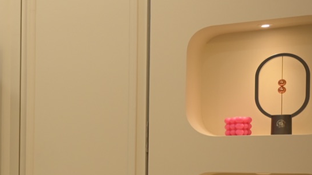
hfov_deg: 20.1
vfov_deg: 13.4
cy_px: 178
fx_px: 736
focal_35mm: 89
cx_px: -177
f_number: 4.5
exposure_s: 1/100
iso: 800
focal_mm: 24
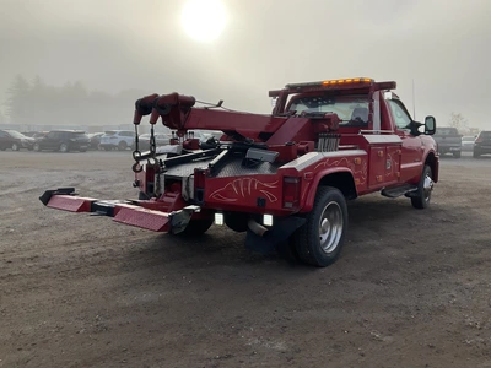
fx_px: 411
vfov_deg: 48.2
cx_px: 246
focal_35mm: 29
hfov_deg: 61.7
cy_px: 184
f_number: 1.8
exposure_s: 1/1377
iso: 25
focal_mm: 3
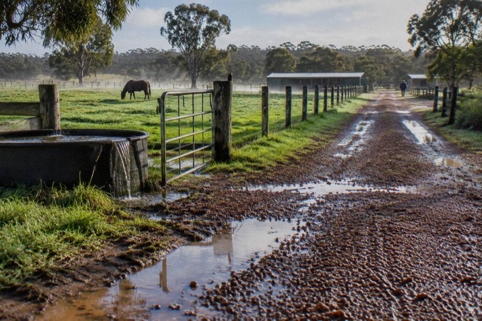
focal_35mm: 49
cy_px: 160
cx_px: 241
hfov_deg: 40.4
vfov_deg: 27.5
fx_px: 656
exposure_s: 1/640
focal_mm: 49
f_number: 5.6
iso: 400
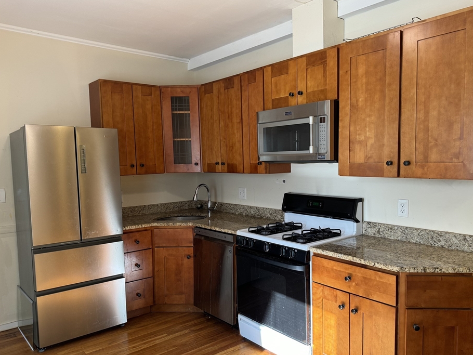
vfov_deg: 51.3
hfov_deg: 65.2
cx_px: 259
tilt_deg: -6.4
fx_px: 369
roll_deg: +1.4
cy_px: 188
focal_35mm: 27
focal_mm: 6.76
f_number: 1.78
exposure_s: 1/120
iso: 125
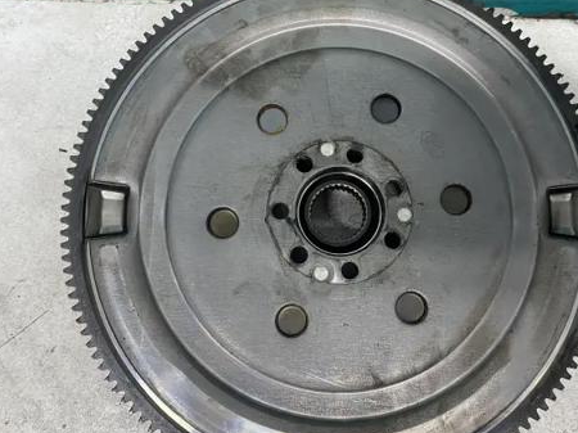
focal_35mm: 37
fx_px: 617
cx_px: 321
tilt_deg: -79.6
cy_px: 193
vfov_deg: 38.6
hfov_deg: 50.1
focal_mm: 4.25
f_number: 1.8
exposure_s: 1/50
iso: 100
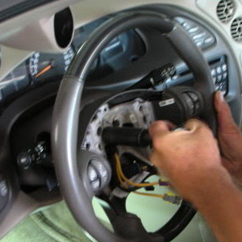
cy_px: 167
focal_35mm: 77
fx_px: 609
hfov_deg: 22.4
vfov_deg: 22.4
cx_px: 152
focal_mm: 5.8
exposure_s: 1/3.9
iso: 189
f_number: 3
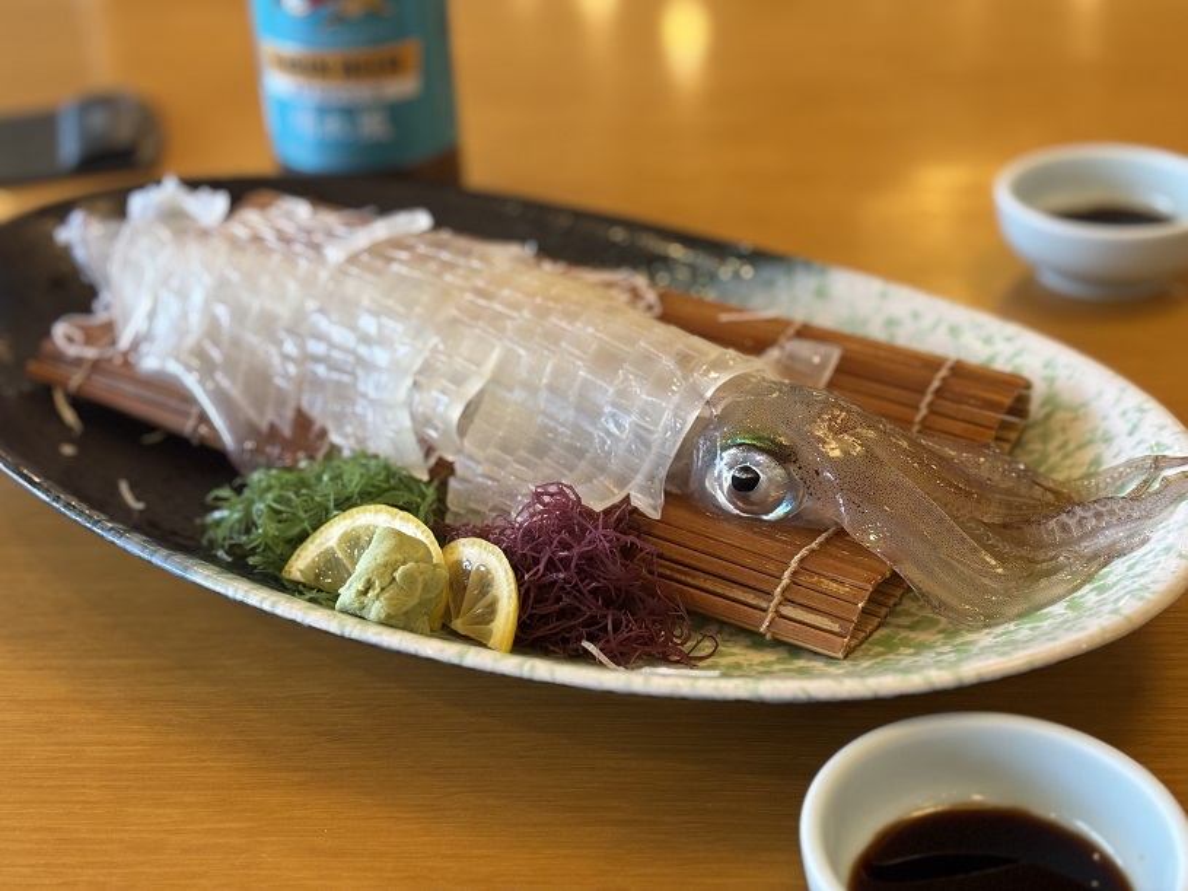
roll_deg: +3.2
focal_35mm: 52
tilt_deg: -30.7
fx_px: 1784
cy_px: 446
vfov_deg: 28.0
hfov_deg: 36.8
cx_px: 594
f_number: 1.6
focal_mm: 5.96
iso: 125
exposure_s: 1/40
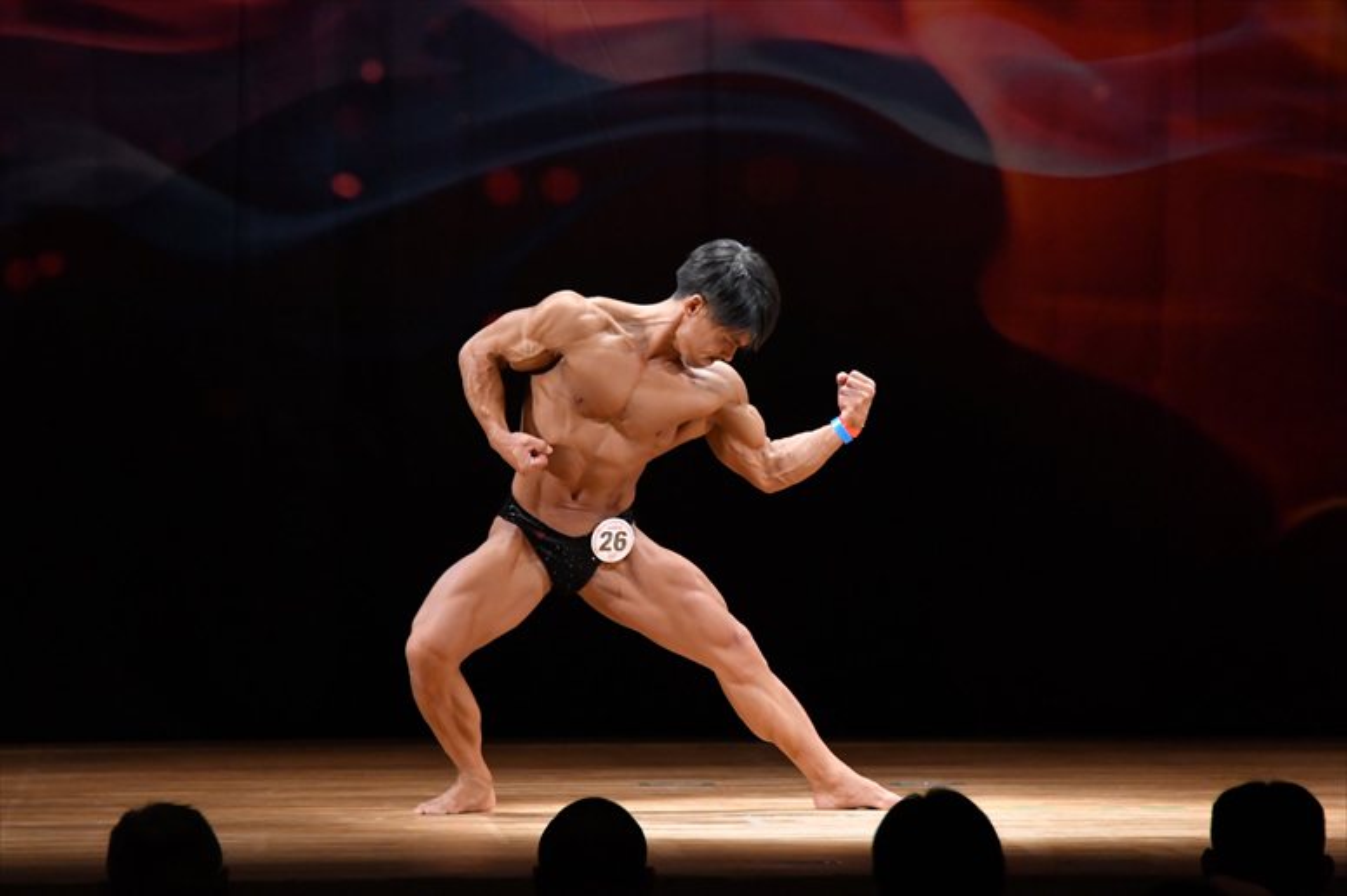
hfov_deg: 8.1
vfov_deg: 5.4
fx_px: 9537
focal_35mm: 255
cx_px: 674
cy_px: 448
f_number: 5.6
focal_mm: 170
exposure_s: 1/400
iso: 4000
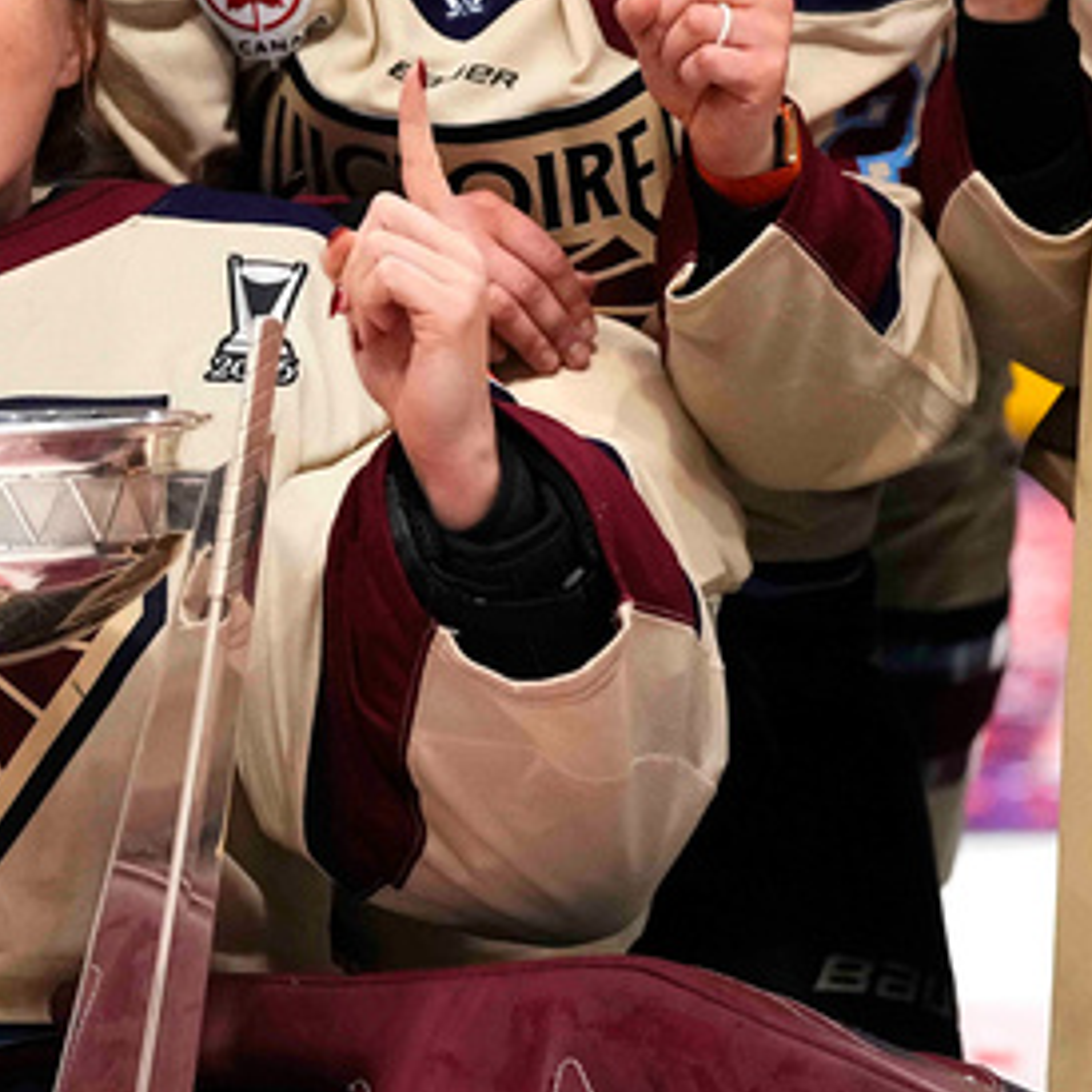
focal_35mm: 410
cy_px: 315
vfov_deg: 4.3
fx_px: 14633
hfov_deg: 4.3
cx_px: 44
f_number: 2.8
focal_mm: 129
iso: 3200
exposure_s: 1/2500
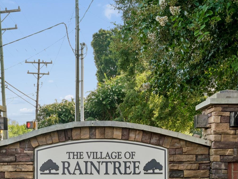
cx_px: 100
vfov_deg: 29.6
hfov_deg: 40.3
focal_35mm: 47
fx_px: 323
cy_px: 161
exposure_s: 1/8
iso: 100
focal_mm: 24
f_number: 22
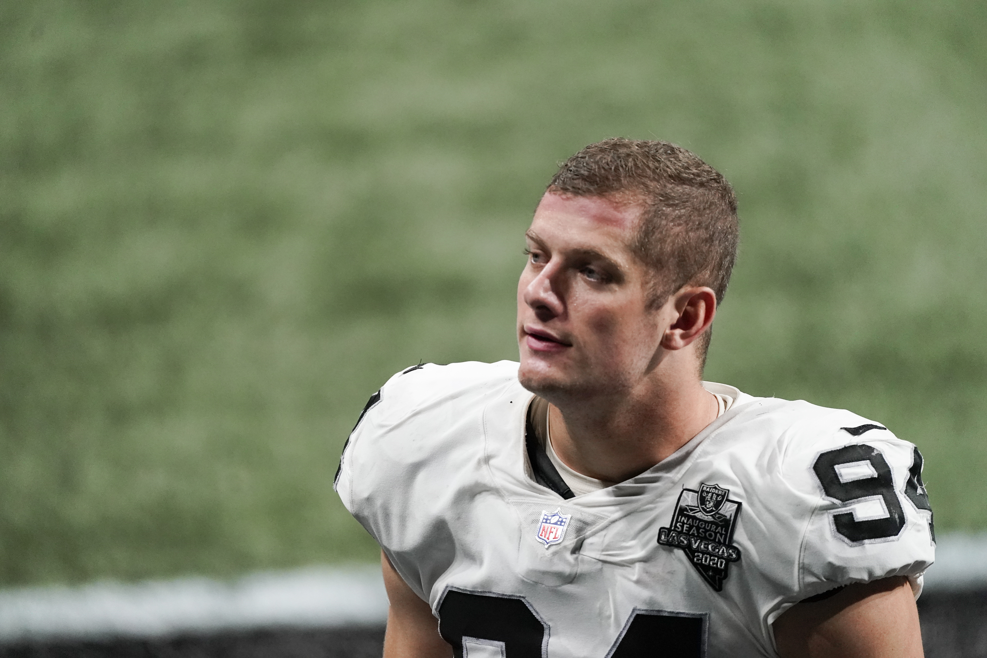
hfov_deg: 3.4
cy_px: 329
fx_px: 16449
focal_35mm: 600
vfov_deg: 2.3
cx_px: 494
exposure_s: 1/2000
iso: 6400
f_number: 4
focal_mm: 600
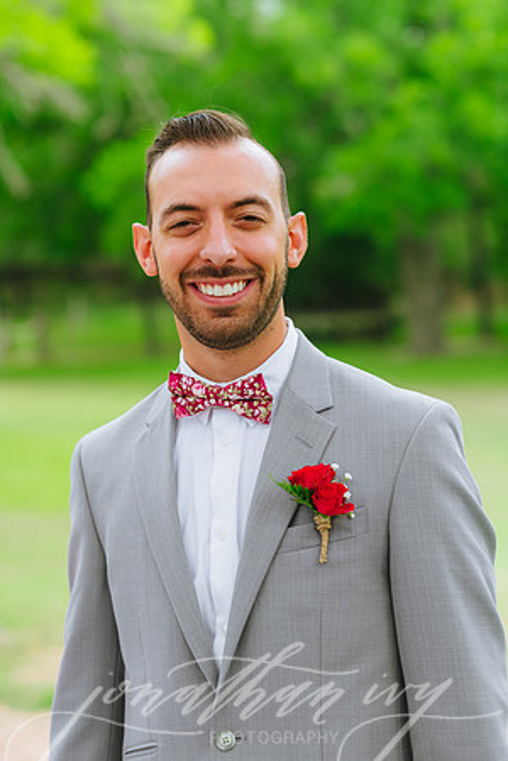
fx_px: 1799
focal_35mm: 85
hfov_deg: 16.1
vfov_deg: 23.9
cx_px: 254
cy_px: 380
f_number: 3.5
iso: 80
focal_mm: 85
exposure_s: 1/100
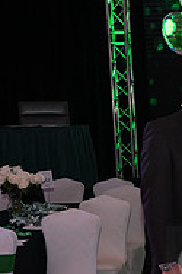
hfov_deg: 12.3
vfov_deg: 19.5
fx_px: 775
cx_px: 325
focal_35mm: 102
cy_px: 265
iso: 2000
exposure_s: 1/250
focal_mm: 33
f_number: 7.1
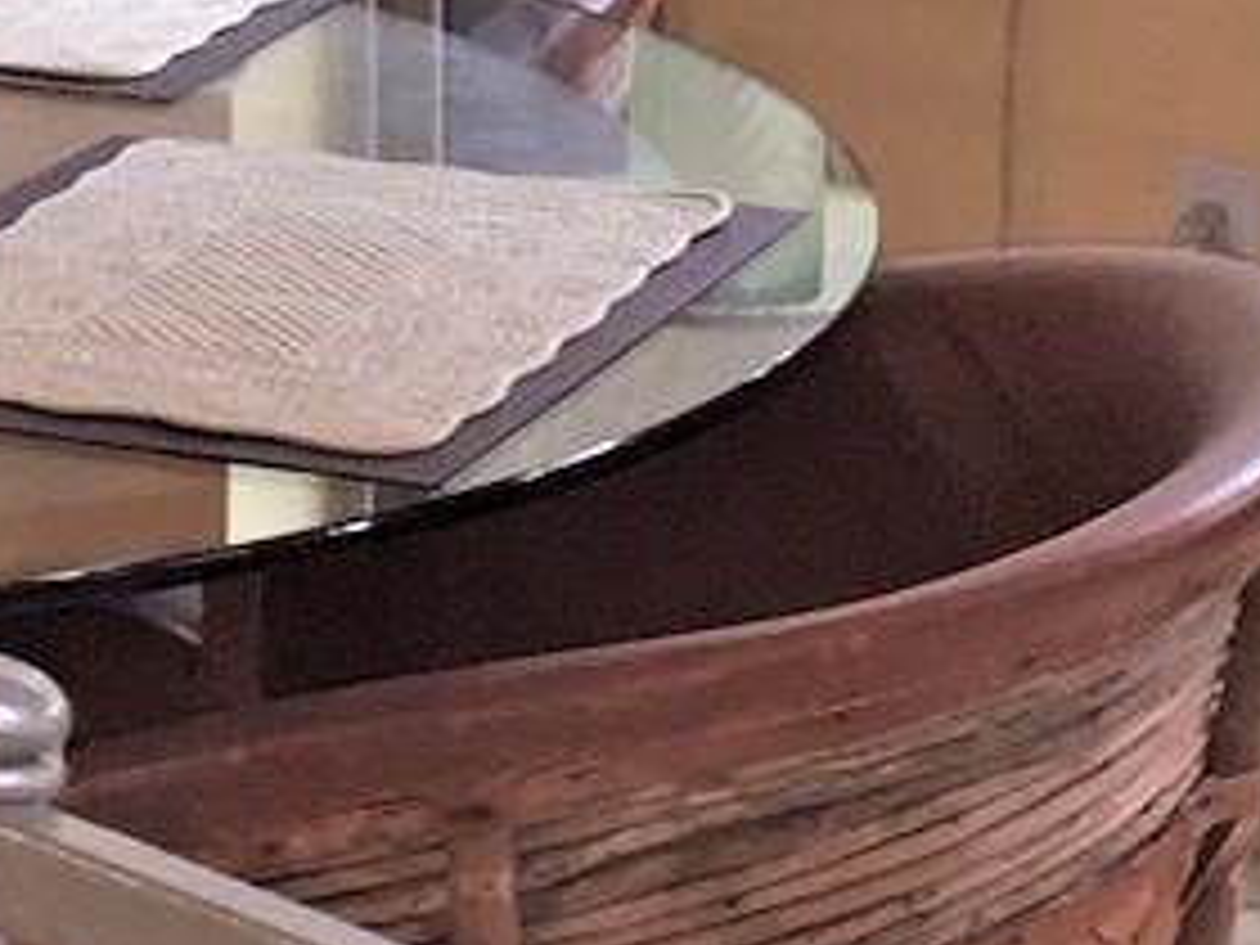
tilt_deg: -9.1
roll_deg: -0.3
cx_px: -266
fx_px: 6151
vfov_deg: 8.6
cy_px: -495
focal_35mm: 169
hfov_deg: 11.5
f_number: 2.2
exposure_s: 1/30
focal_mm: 4.15
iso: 80
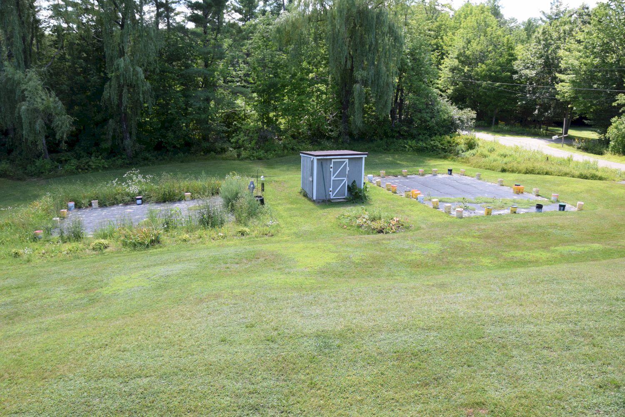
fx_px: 469
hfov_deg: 67.4
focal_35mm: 27
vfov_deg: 47.9
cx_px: 312
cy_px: 208
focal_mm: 18
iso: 400
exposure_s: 1/250
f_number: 8
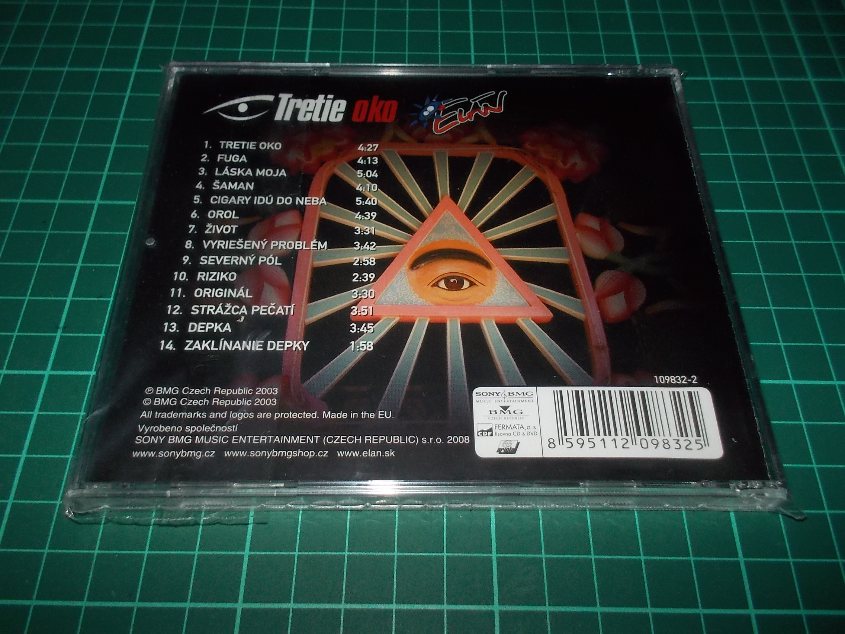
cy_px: 317
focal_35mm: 29
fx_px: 708
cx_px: 422
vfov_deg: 48.2
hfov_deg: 61.7
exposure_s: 1/30
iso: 200
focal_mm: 4.1
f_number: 3.3
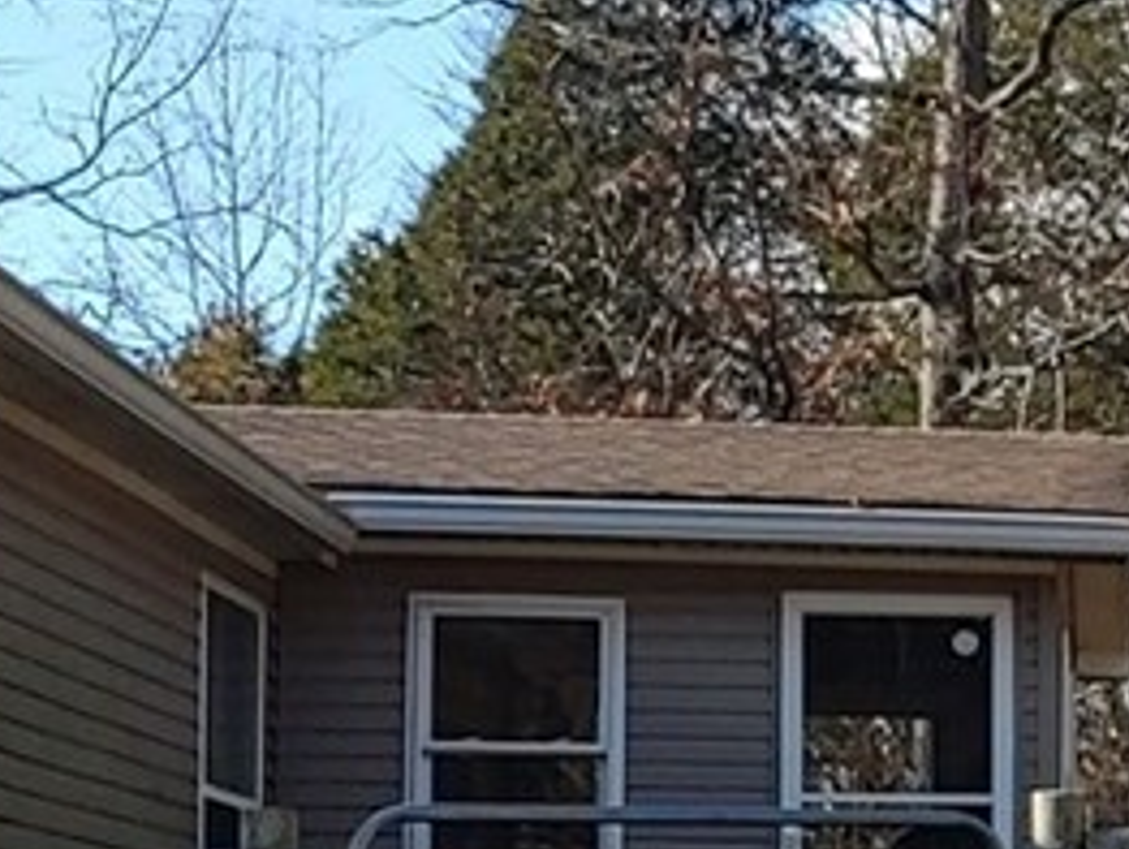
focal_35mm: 125
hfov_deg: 14.3
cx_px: 1866
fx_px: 4081
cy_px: 957
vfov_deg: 11.7
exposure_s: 1/1205
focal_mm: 4.23
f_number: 1.5
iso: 50
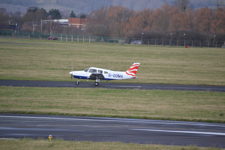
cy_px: 75
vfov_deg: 3.1
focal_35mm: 450
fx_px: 2812
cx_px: 112
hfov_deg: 4.6
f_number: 5.6
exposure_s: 1/500
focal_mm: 300
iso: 250
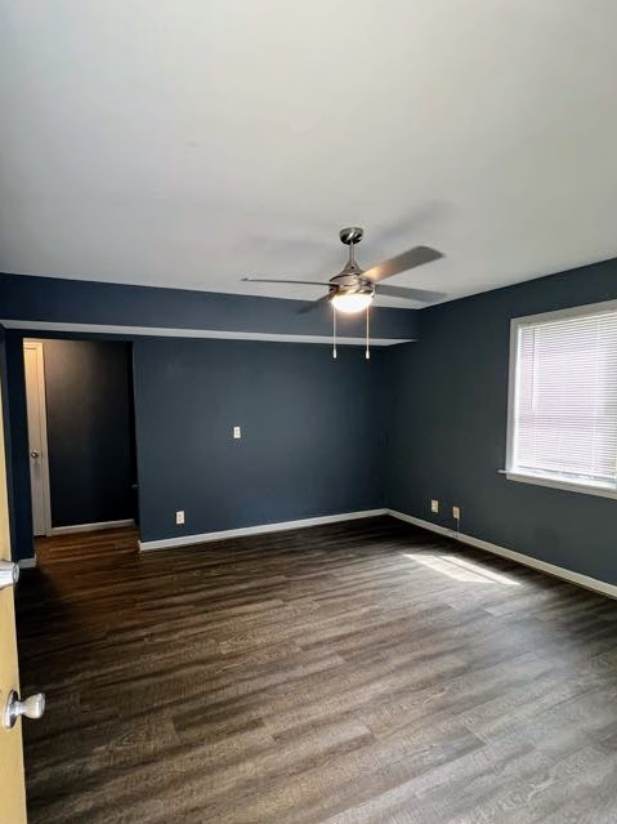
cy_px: 428
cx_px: 256
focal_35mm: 17
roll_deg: +2.4
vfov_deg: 91.0
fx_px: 404
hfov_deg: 74.1
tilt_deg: -4.0
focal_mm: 1.57
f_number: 1.8
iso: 250
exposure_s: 1/99
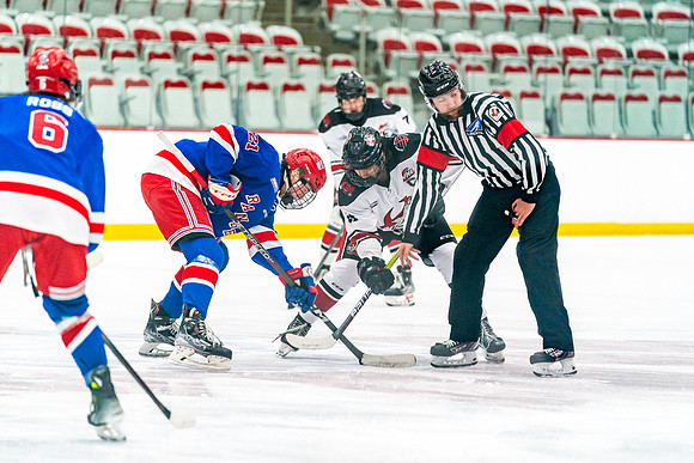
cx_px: 329
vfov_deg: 6.0
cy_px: 222
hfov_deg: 9.0
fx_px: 4396
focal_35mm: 228
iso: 3200
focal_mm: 200
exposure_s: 1/1000
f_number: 2.8
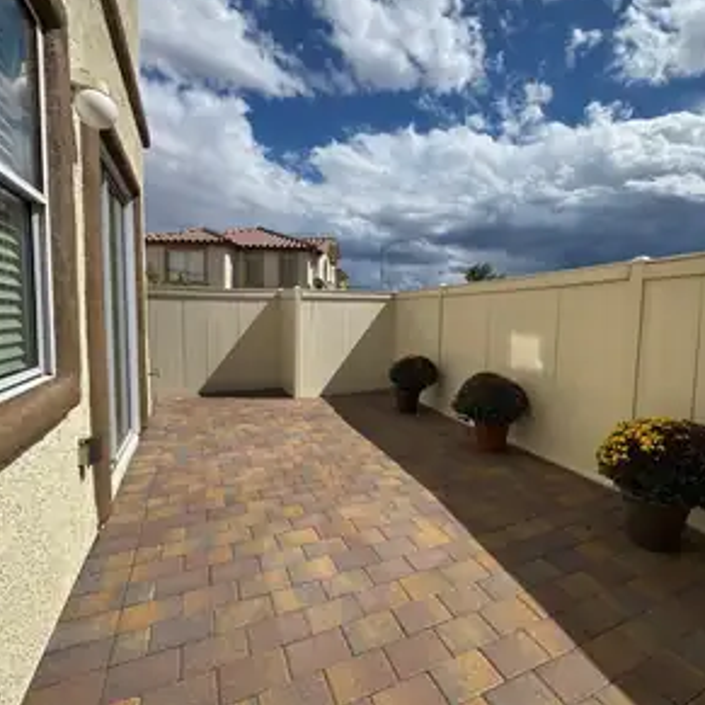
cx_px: 380
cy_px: 344
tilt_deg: -4.8
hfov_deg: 83.8
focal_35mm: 17
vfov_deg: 84.0
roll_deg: -0.6
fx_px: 392
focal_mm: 2.22
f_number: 2.2
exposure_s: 1/3906
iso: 50
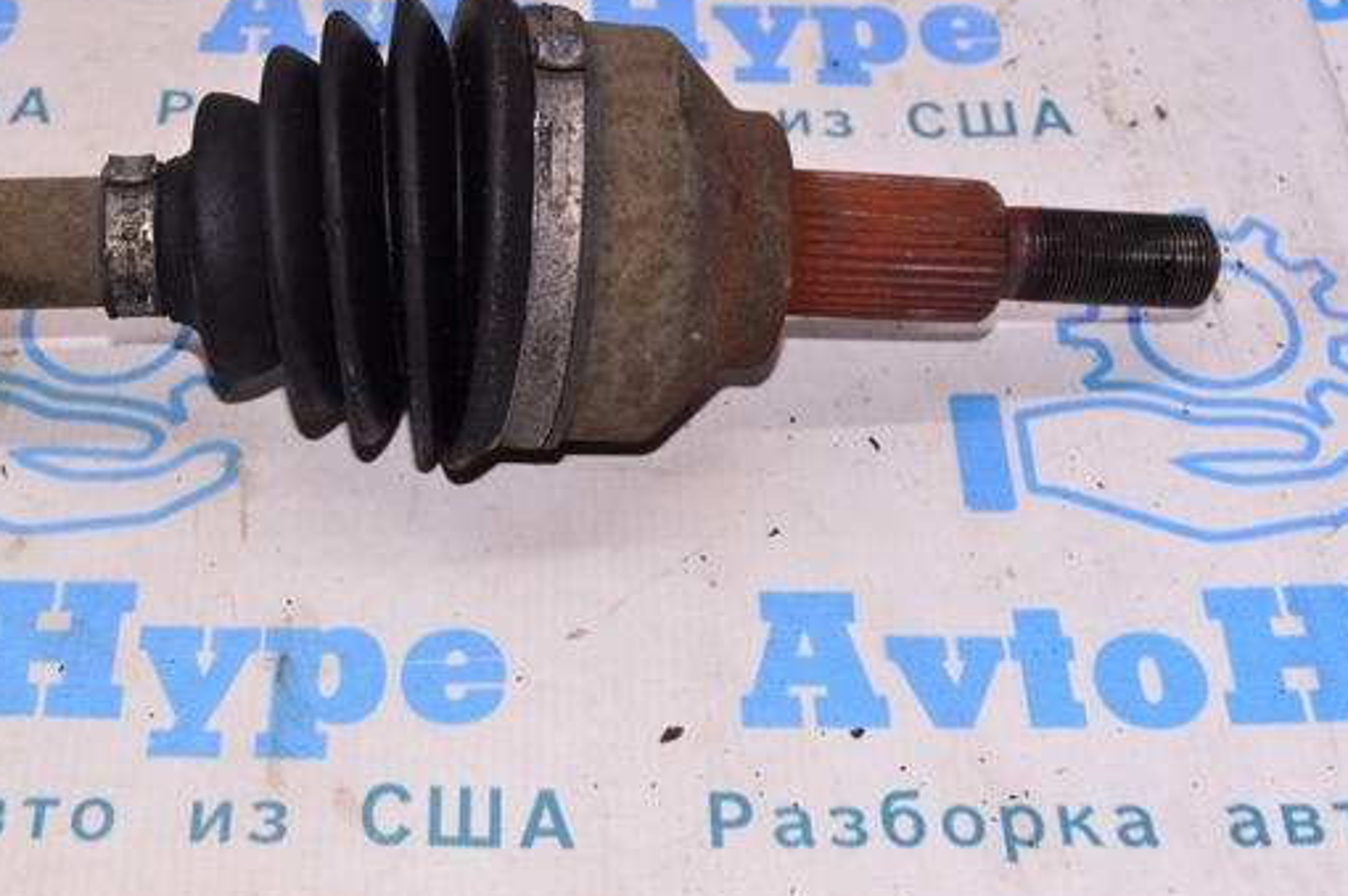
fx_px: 2394
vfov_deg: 21.2
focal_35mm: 64
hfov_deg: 31.4
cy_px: 353
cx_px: 534
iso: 1600
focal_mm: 34
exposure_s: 1/160
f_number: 8
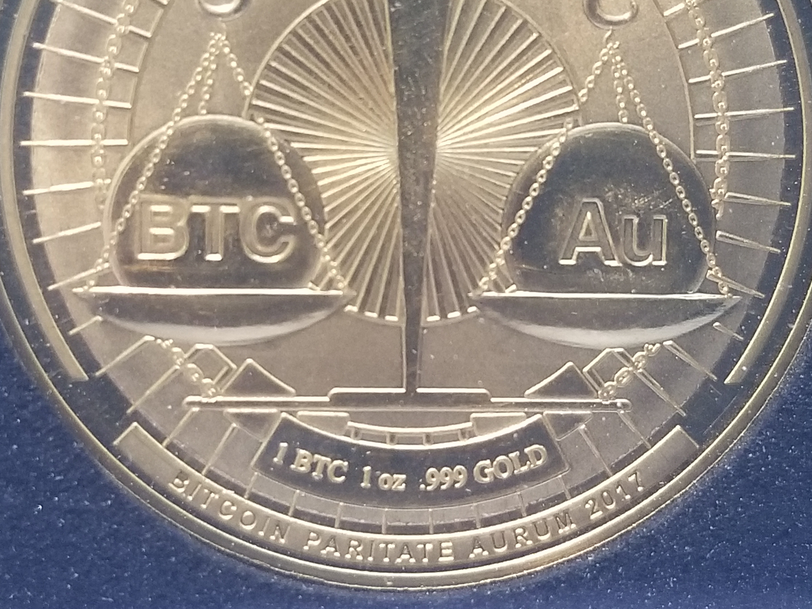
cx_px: 406
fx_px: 610
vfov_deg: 53.1
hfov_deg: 67.3
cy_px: 304
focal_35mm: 26
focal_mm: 4.25
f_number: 1.7
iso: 200
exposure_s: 1/24
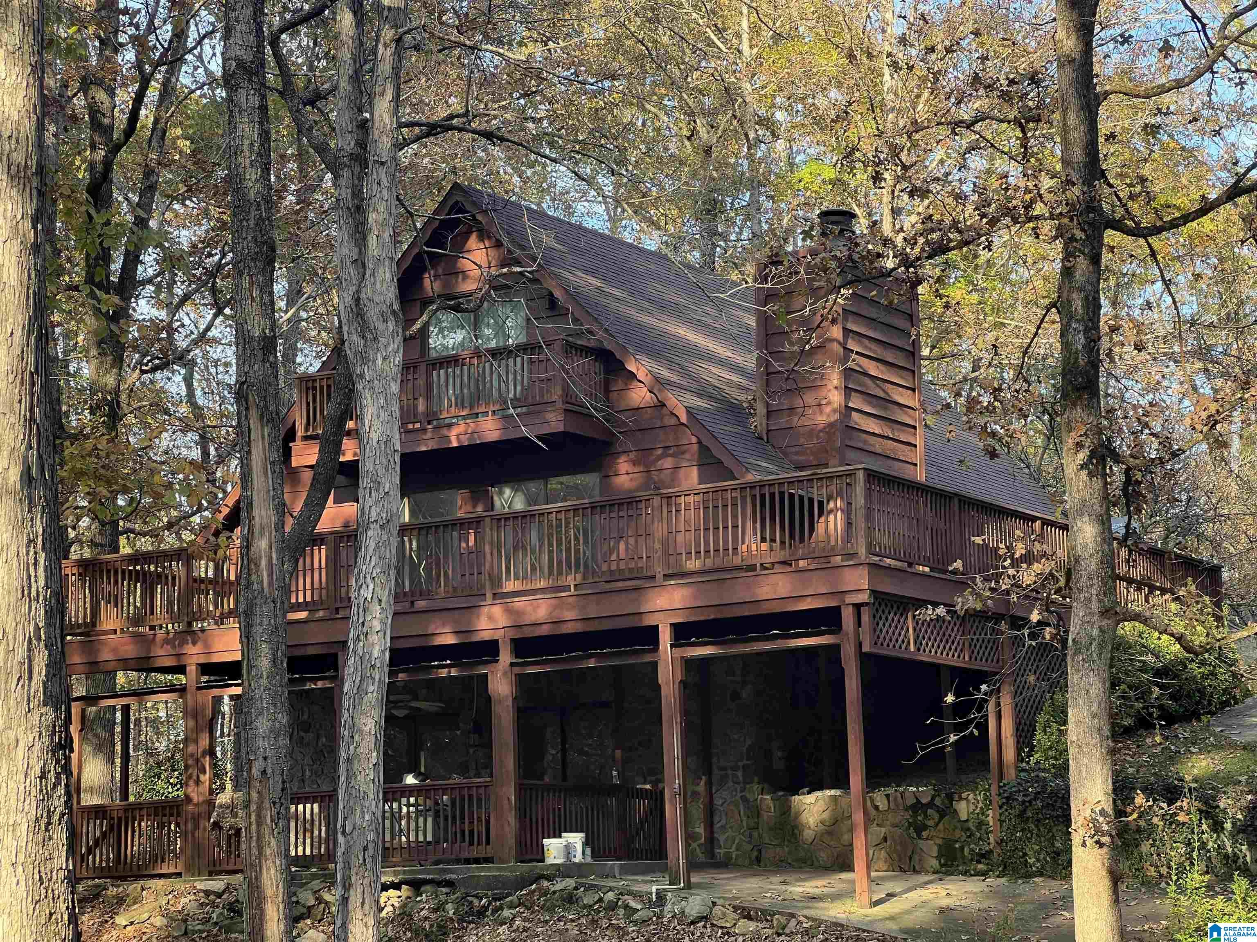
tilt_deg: +9.1
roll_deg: +0.9
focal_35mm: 77
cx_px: 628
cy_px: 471
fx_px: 2796
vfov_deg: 19.1
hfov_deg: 25.3
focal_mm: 9
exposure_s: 1/99
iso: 40
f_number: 2.8
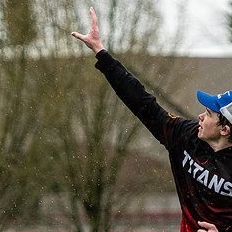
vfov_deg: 2.7
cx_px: 227
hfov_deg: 2.7
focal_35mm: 640
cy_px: 224
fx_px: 4853
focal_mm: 130
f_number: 2.8
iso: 560
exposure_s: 1/1000
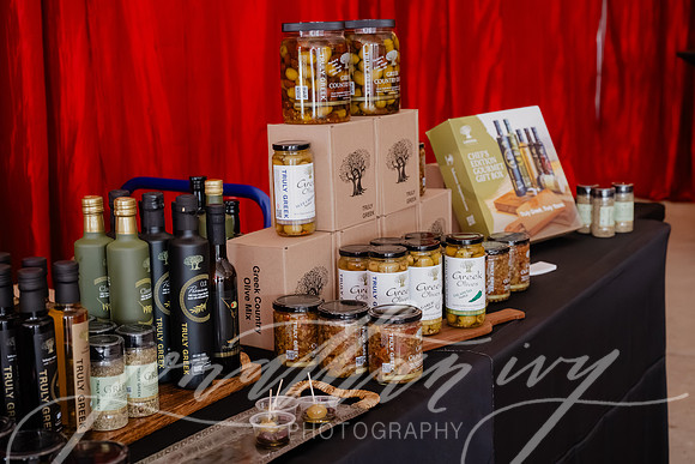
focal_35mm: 57
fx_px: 1101
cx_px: 348
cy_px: 232
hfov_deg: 35.0
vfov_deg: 23.8
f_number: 5.6
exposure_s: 1/125
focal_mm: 57
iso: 10000
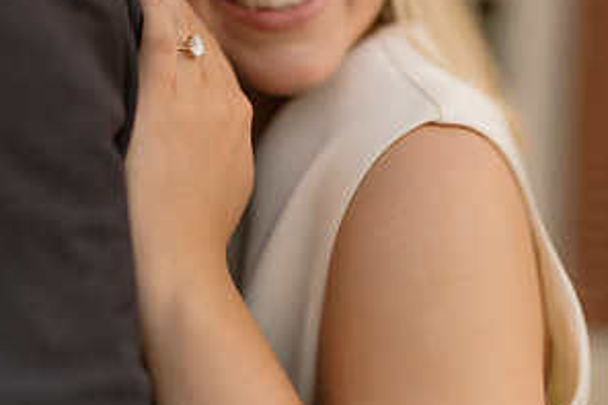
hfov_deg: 26.7
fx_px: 1283
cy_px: -41
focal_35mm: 76
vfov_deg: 17.3
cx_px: 304
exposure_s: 1/160
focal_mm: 50
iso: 250
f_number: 1.4
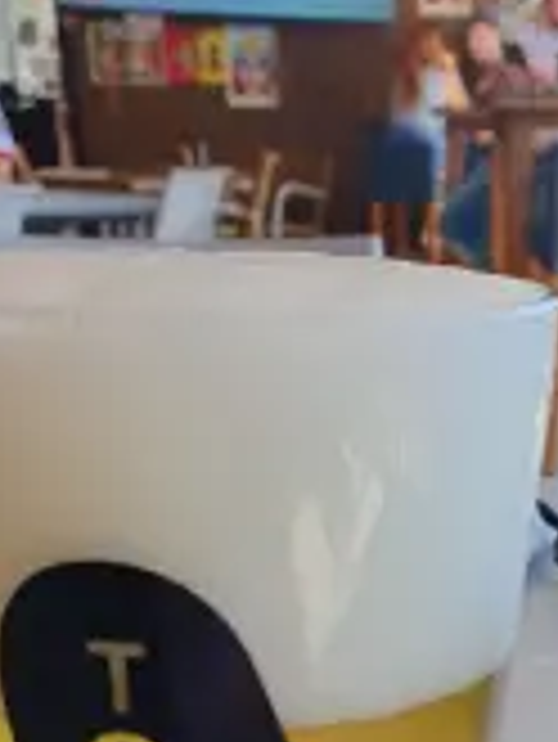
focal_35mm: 63
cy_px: 814
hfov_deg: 22.6
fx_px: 1352
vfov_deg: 28.0
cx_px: 526
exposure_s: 1/136
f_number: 2.4
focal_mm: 4.32
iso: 50
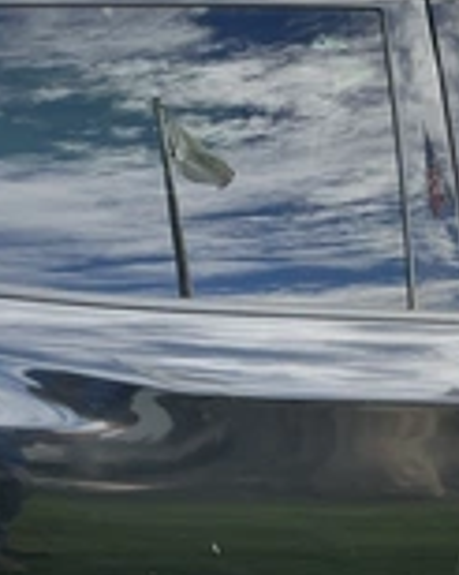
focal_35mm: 71
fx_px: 1207
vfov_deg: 26.6
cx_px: 127
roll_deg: -1.1
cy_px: 400
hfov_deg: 21.4
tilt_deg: -16.7
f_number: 1.8
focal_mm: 3
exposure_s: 1/329
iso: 25
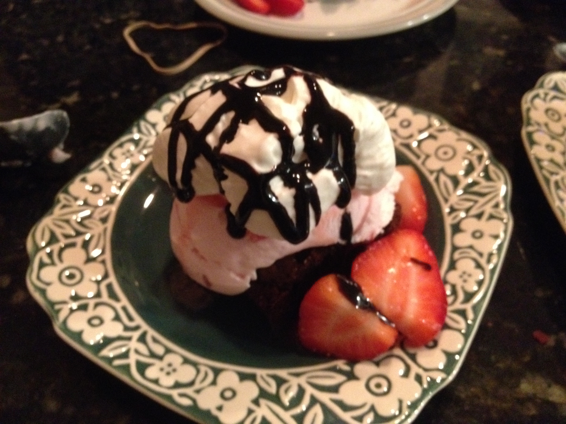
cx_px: 283
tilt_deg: -48.6
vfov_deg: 40.7
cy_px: 212
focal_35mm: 35
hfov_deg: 52.6
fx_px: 572
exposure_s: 1/15
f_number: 2.4
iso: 800
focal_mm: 4.28
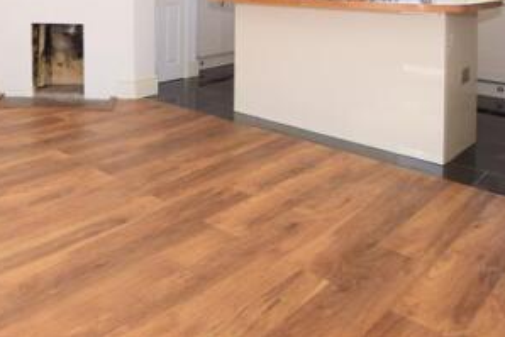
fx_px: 463
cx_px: 112
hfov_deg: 53.9
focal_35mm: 33
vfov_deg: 34.7
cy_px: -30
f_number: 7.1
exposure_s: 1/60
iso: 200
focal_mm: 10
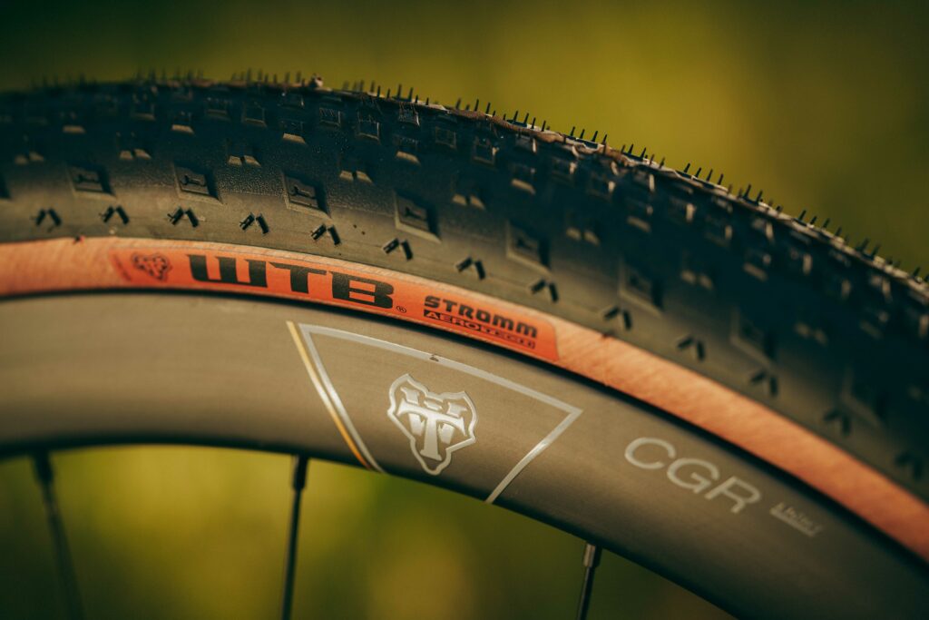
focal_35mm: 135
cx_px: 464
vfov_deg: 10.2
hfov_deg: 15.2
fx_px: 3484
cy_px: 310
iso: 160
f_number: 3.2
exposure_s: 1/500
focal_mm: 135
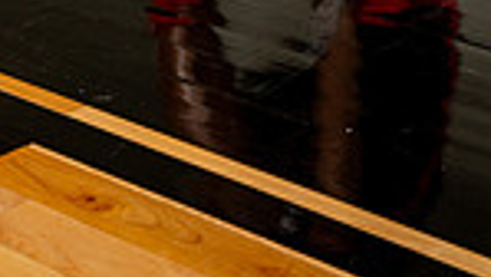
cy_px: -448
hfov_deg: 14.7
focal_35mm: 146
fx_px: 1902
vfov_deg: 7.6
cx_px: 250
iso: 250
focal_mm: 46
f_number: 8
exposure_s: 1/400
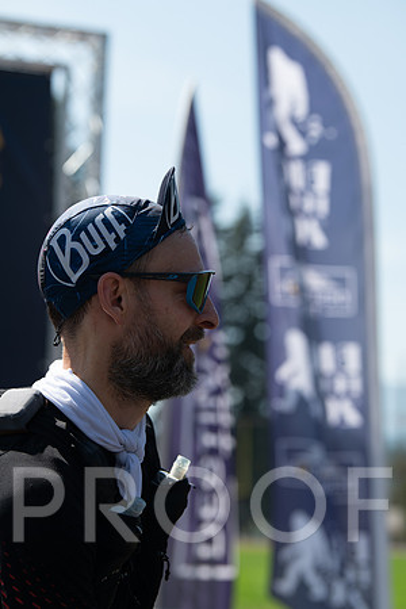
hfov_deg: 12.5
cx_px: 203
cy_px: 304
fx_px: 1861
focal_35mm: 110
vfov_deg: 18.6
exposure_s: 1/640
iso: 140
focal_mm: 110
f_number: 5
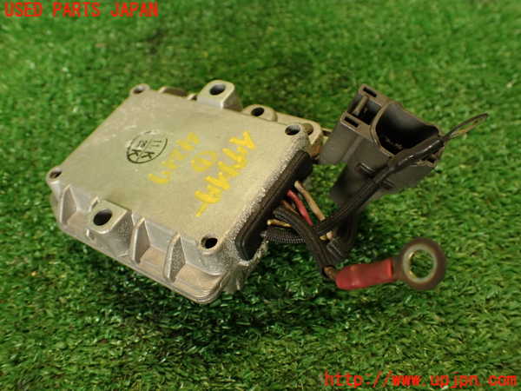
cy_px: 196
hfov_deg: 56.8
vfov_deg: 44.2
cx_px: 260
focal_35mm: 32
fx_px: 482
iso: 200
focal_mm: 5.79
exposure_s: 1/30
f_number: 2.4
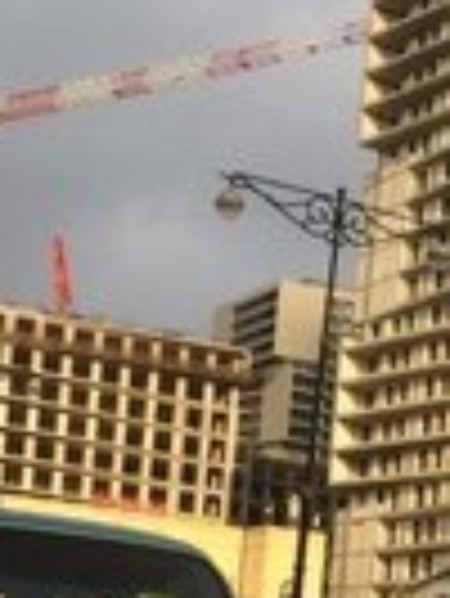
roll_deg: -2.9
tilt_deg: -1.4
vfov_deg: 17.1
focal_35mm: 108
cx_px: 302
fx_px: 1869
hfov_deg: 13.7
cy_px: 791
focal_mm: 4.15
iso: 32
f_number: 2.2
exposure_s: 1/419
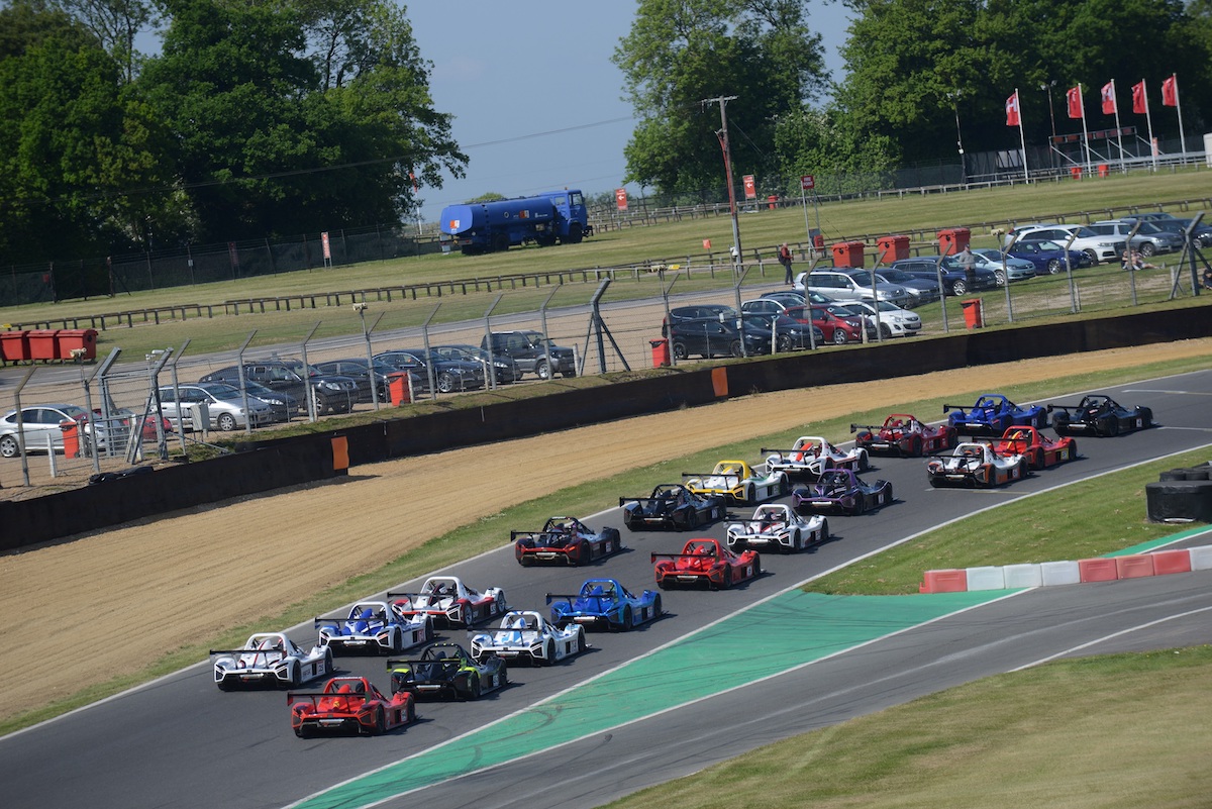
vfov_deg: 6.9
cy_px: 404
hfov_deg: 10.3
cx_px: 606
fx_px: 6735
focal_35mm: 200
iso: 100
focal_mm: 200
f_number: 7.1
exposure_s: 1/800
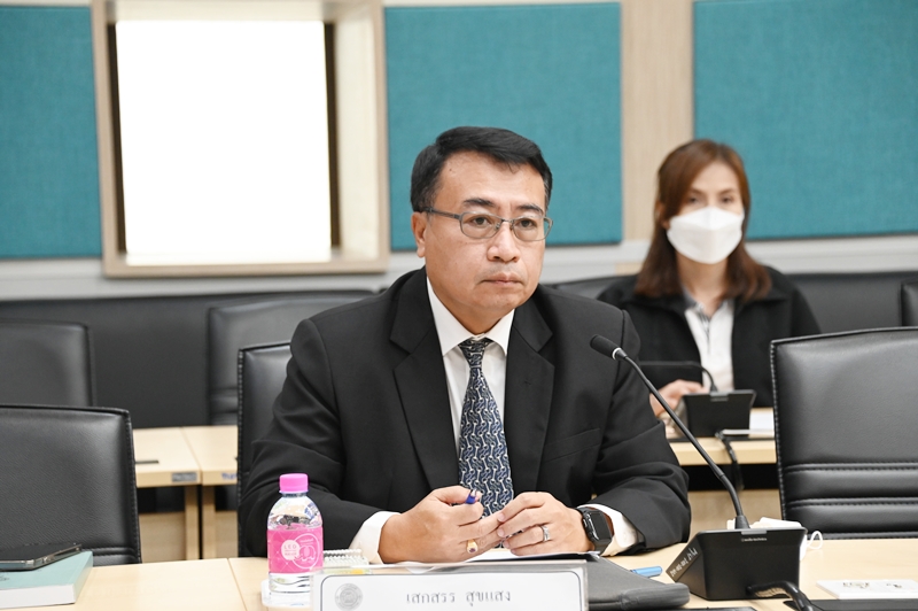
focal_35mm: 116
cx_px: 459
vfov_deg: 11.8
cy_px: 306
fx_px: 2955
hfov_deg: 17.7
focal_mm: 116
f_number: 5.6
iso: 3200
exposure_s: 1/125
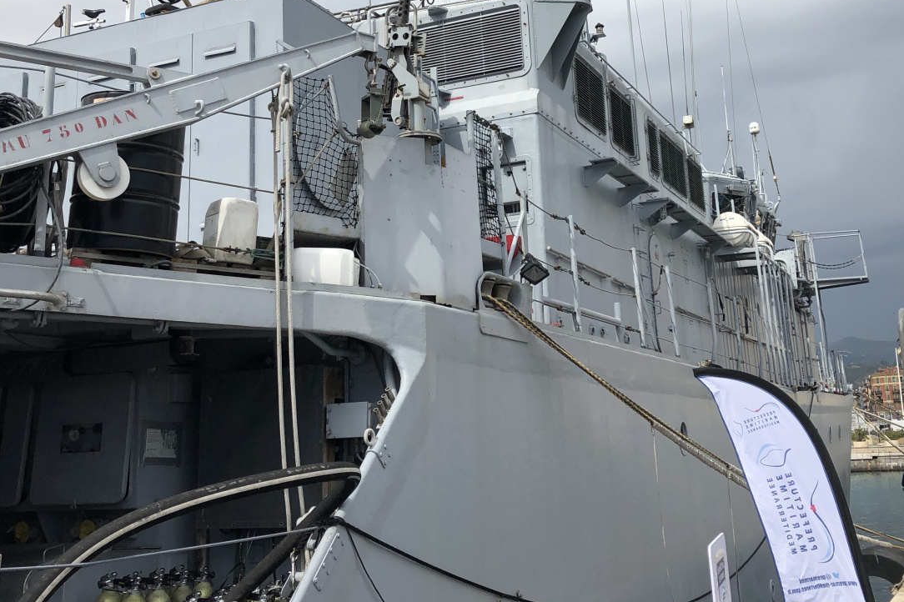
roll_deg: +1.7
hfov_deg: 45.4
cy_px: 148
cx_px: 506
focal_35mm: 43
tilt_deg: +15.4
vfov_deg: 30.6
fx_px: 1079
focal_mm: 3.99
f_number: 1.8
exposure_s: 1/3205
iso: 20
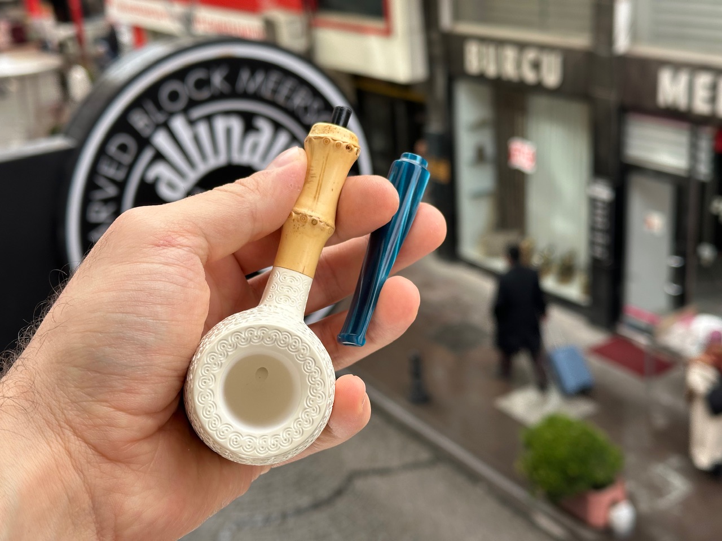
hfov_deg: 39.7
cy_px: 270
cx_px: 361
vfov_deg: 30.3
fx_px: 1001
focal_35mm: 48
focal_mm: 6.86
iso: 64
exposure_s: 1/864
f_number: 1.78
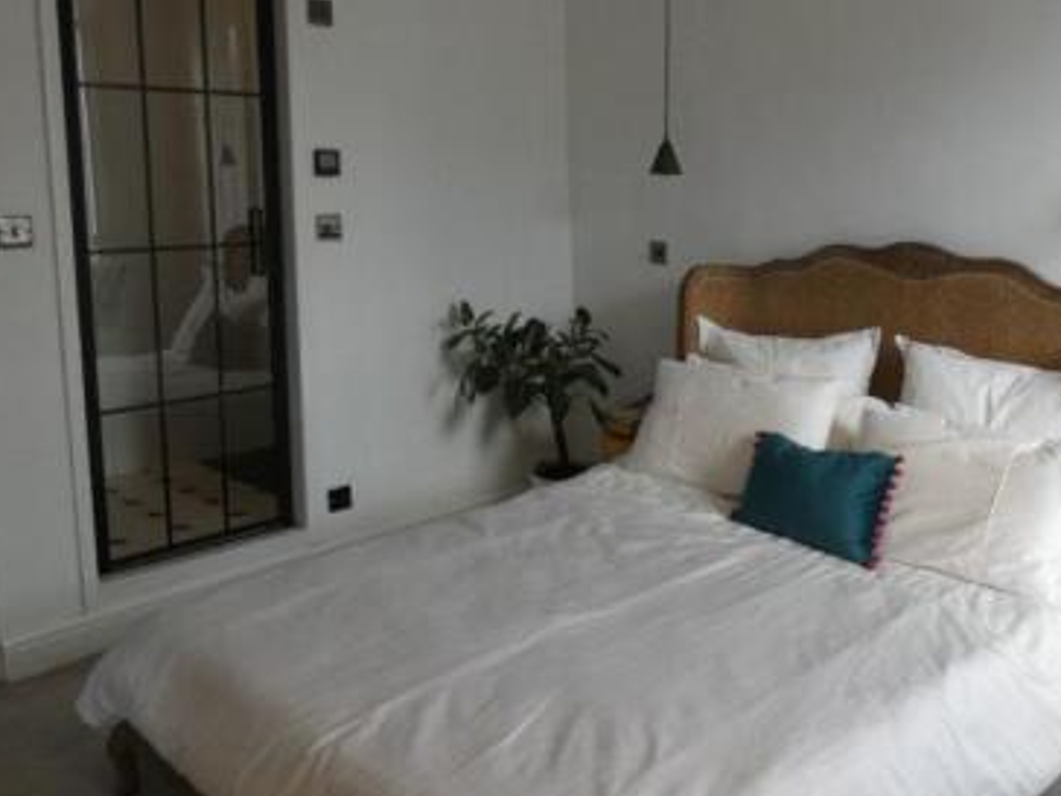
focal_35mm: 32
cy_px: 311
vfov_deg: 43.9
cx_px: 719
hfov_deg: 55.5
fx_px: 981
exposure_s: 1/60
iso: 160
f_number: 2.8
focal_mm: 3.6
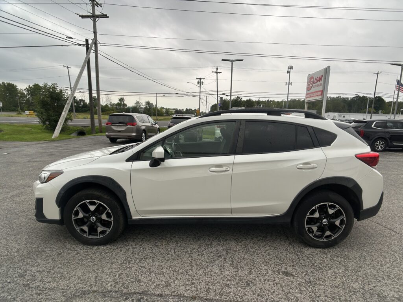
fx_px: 303
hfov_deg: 67.3
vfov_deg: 53.1
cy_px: 151
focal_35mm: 26
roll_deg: -1.2
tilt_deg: -11.2
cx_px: 202
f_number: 1.5
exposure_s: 1/367
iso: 50
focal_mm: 5.7
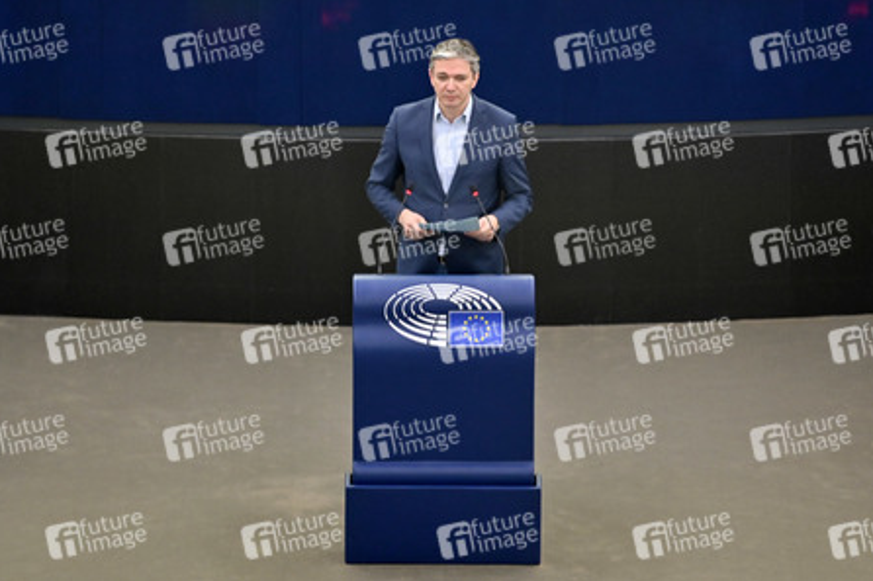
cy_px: 291
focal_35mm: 202
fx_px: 4896
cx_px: 435
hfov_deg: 10.2
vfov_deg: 6.8
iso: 1000
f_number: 2.8
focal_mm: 200
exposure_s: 1/250
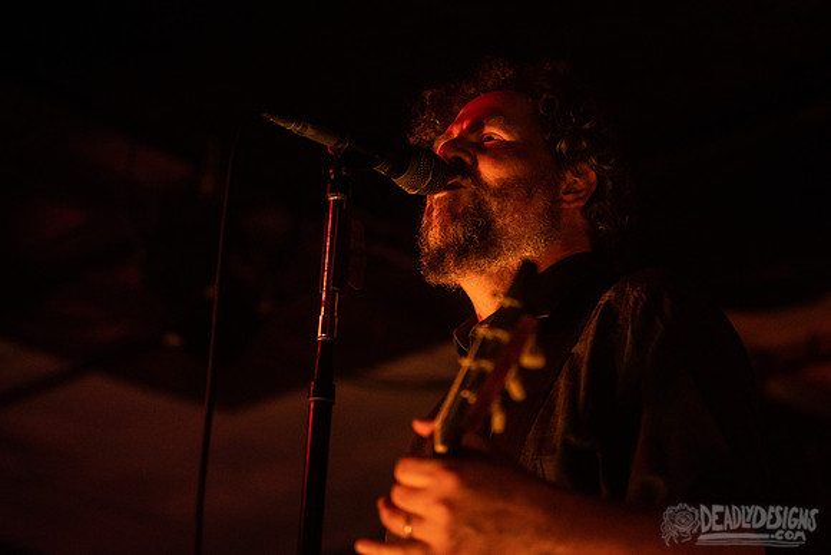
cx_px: 440
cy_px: 261
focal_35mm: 85
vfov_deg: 16.1
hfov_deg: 24.0
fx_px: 1958
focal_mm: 80
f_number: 3.2
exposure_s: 1/80
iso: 3200
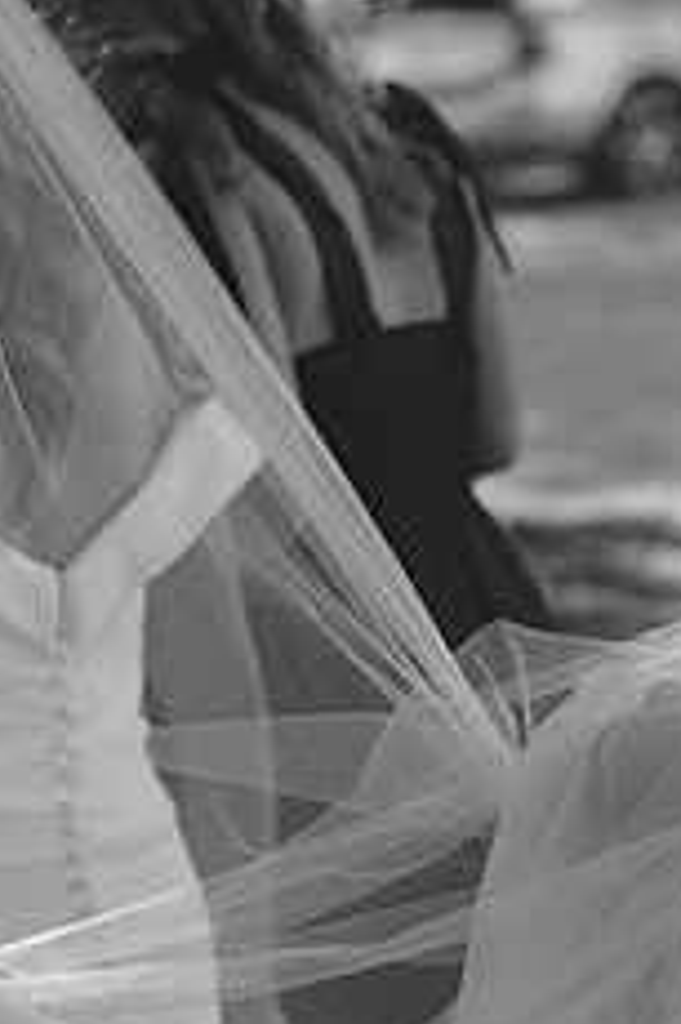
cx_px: 93
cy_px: 663
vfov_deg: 20.8
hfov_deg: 13.8
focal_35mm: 98
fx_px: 2785
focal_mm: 50
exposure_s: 1/1250
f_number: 2.8
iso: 400
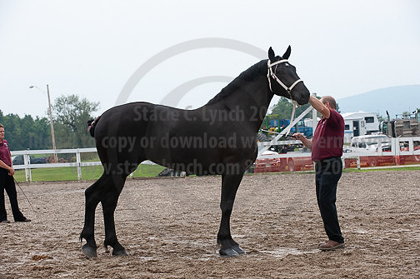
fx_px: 1457
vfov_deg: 10.9
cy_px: 140
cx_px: 210
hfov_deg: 16.4
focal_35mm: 125
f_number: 5.6
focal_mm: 125
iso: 1400
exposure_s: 1/1600
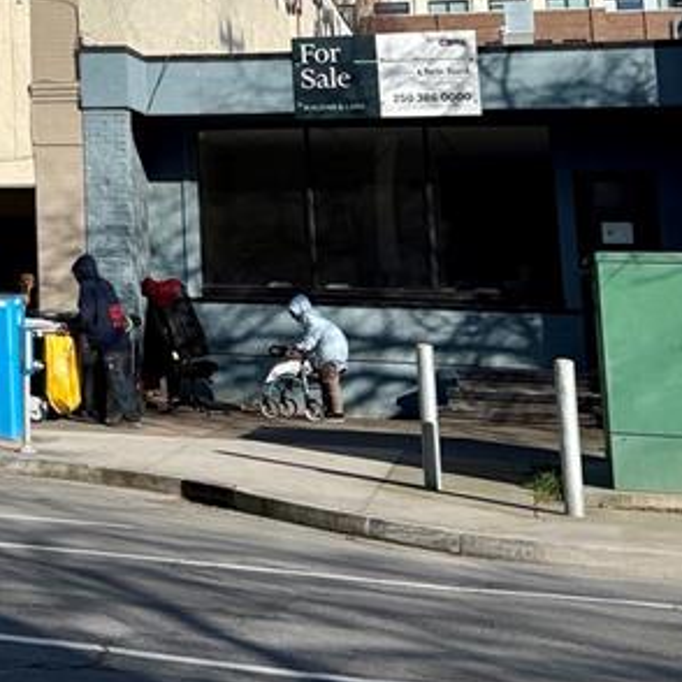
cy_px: -53
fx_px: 1783
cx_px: -450
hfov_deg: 18.2
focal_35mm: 80
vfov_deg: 20.7
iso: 50
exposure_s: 1/6329
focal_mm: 5.96
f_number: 1.6
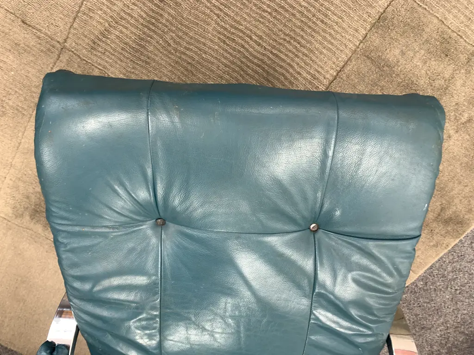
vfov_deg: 53.1
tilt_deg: -66.4
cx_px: 237
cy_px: 178
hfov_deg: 67.3
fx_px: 356
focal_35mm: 26
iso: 125
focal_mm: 4.25
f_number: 1.8
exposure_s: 1/50
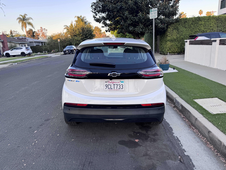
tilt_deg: -14.5
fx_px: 157
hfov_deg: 71.6
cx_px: 113
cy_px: 85
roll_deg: +3.4
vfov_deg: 56.8
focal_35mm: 24
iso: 64
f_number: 1.78
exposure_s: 1/209
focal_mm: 6.76
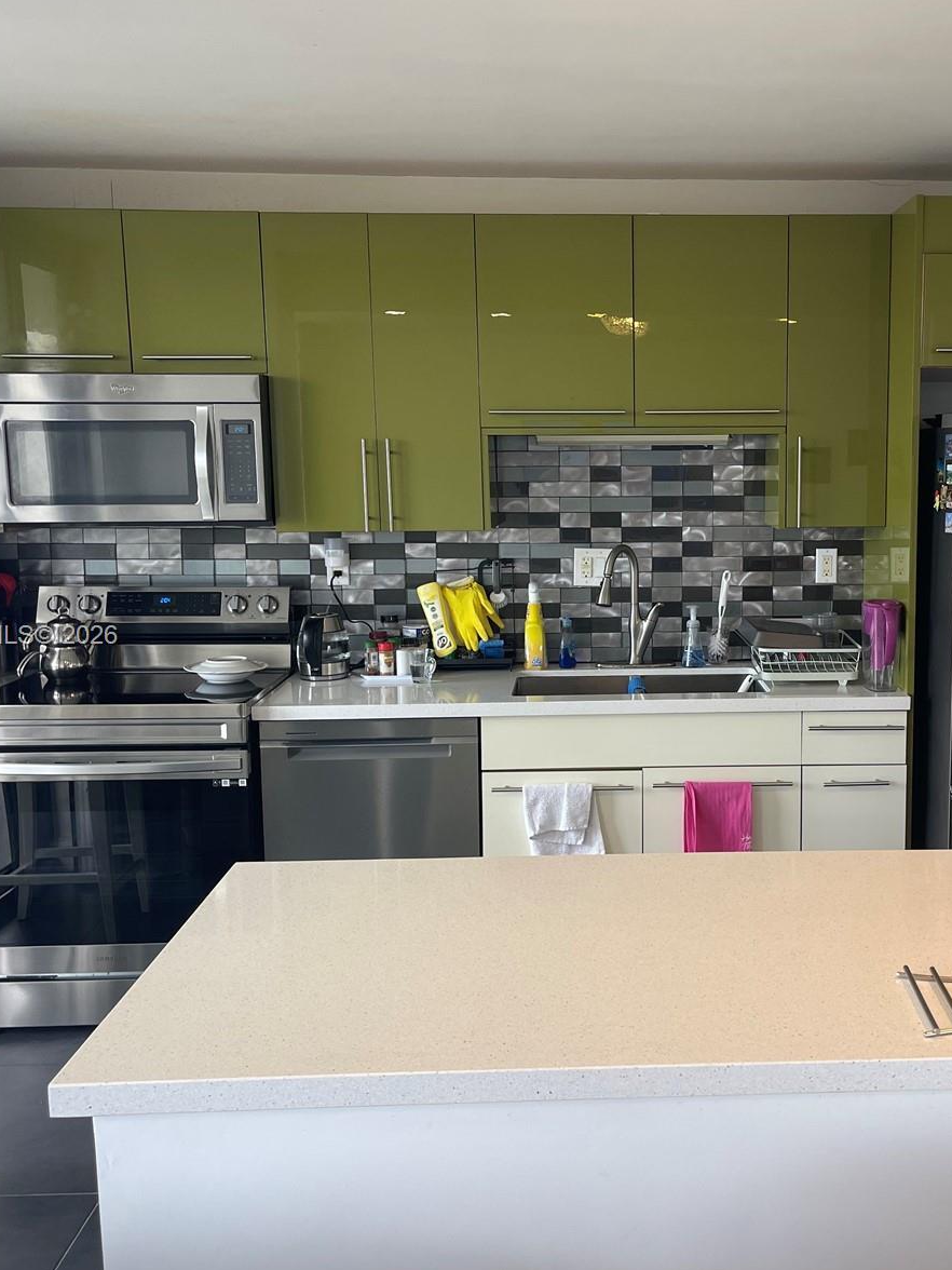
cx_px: 645
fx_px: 1247
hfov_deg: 41.2
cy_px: 637
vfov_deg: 54.0
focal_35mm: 34
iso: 80
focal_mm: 5.1
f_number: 1.6
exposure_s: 1/120
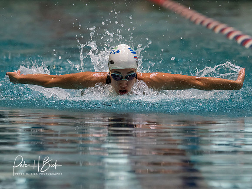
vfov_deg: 2.6
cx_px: 125
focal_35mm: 577
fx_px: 4204
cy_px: 85
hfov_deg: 3.4
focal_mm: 200
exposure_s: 1/1000
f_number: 2.8
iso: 1600
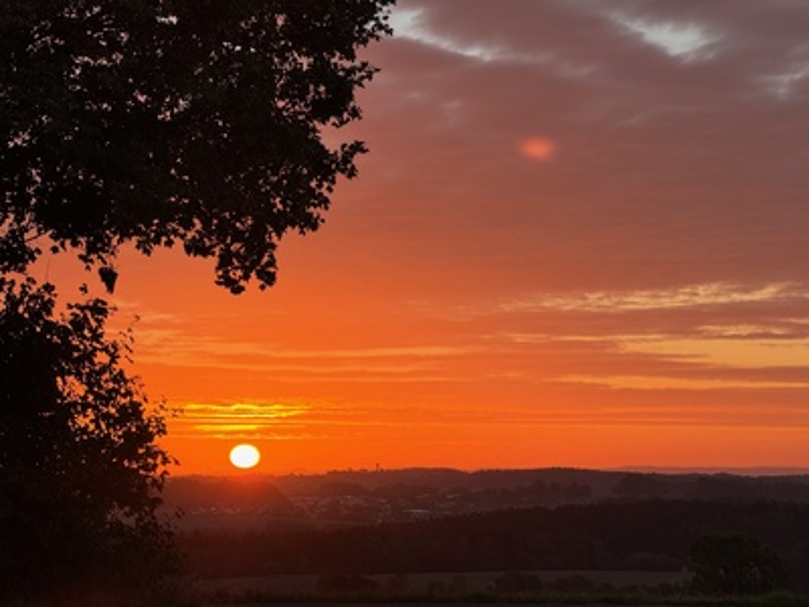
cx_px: 404
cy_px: 304
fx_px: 2804
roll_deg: +0.5
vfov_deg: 12.3
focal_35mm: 120
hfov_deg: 16.4
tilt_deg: +3.2
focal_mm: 15.66
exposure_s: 1/369
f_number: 2.8
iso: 50
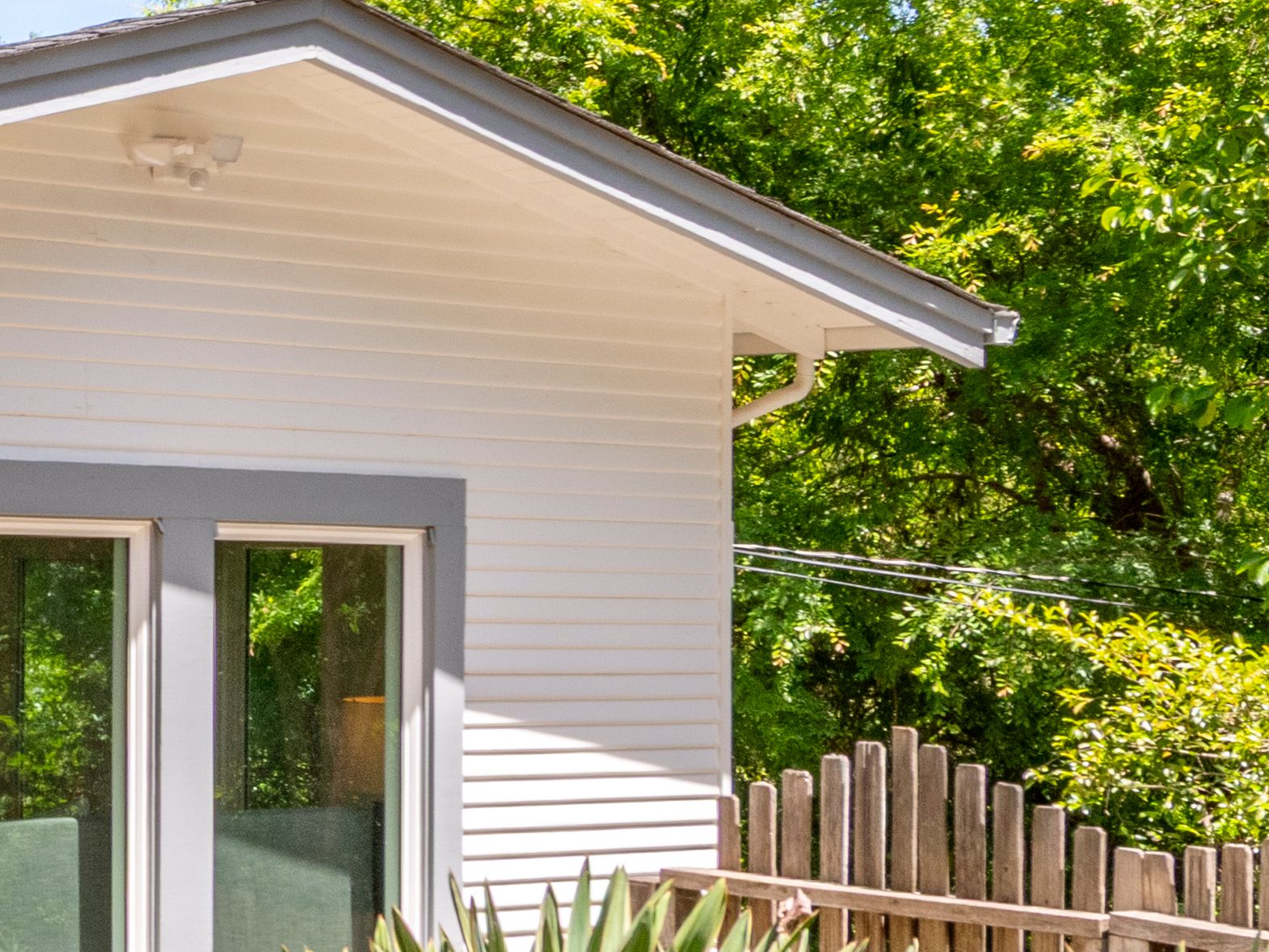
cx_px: -777
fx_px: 3337
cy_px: 472
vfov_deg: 16.2
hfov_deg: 18.4
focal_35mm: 91
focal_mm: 18
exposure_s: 1/200
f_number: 9
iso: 200
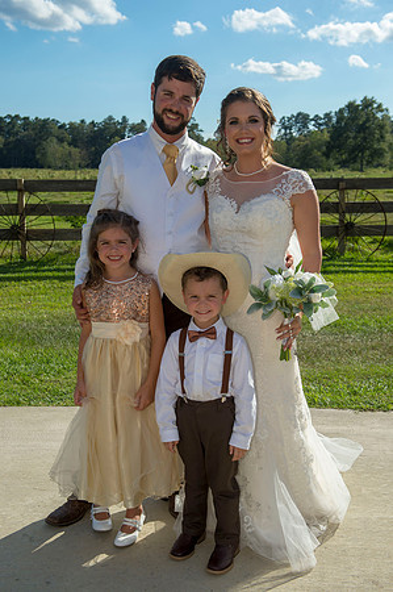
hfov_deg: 30.4
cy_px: 296
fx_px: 722
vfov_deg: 44.5
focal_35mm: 44
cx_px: 196
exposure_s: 1/800
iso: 200
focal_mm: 44
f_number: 6.3
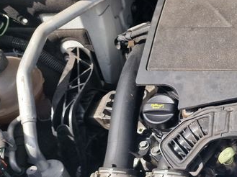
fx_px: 383
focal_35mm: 56
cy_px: 80
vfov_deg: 26.0
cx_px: 255
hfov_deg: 31.0
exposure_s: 1/556
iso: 50
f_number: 1.8
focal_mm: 6.4
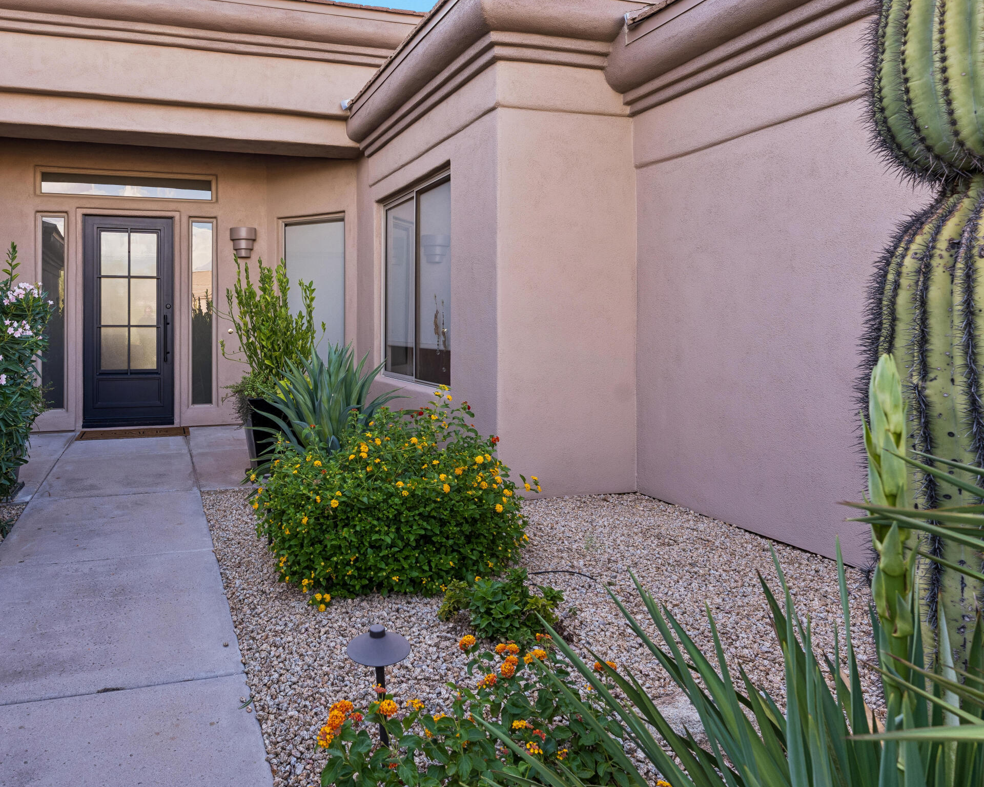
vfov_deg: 61.4
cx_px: 326
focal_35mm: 23
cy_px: 359
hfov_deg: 71.0
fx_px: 662
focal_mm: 15.5
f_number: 8
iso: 200
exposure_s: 1/50
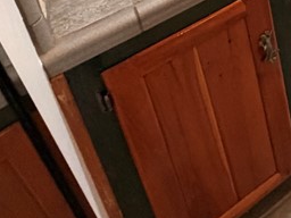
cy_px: -207
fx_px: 471
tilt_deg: -22.7
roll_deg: +1.2
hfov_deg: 25.7
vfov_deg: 18.4
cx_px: 436
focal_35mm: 56
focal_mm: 2.22
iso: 320
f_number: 2.2
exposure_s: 1/60
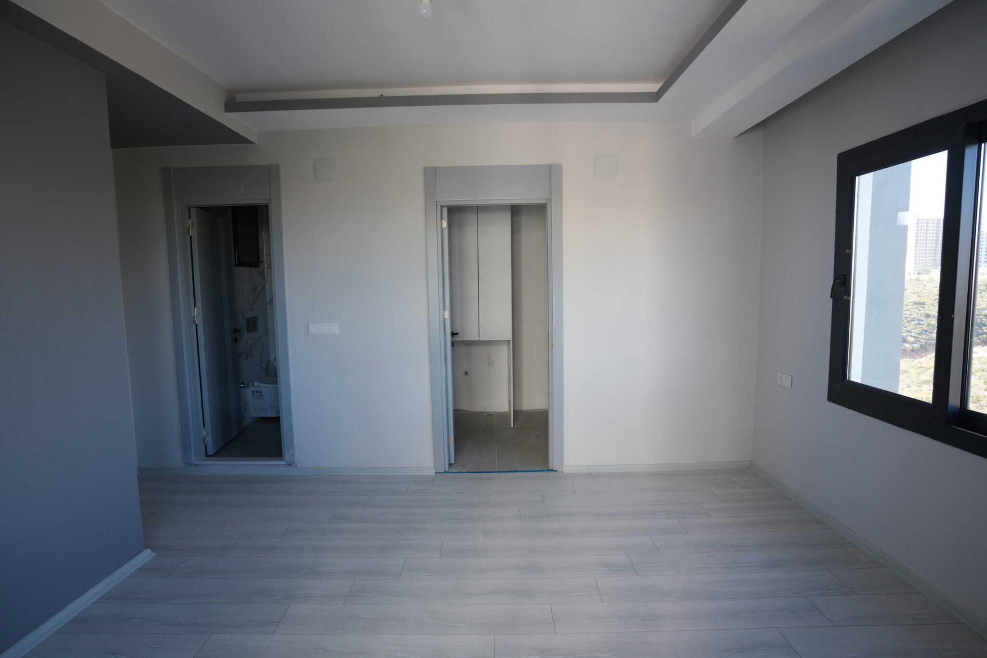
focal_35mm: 17
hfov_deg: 93.3
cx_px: 494
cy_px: 329
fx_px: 466
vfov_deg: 70.4
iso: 250
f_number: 4
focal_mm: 17
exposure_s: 1/160
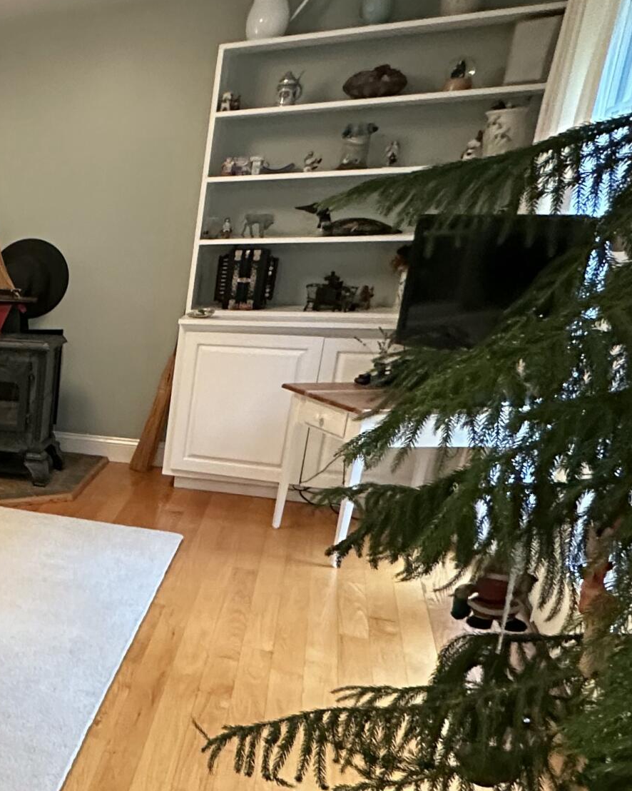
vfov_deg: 48.6
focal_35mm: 37
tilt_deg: -17.7
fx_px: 865
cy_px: 498
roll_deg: +2.1
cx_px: -272
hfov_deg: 28.8
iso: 500
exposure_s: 1/60
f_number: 2.2
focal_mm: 2.22
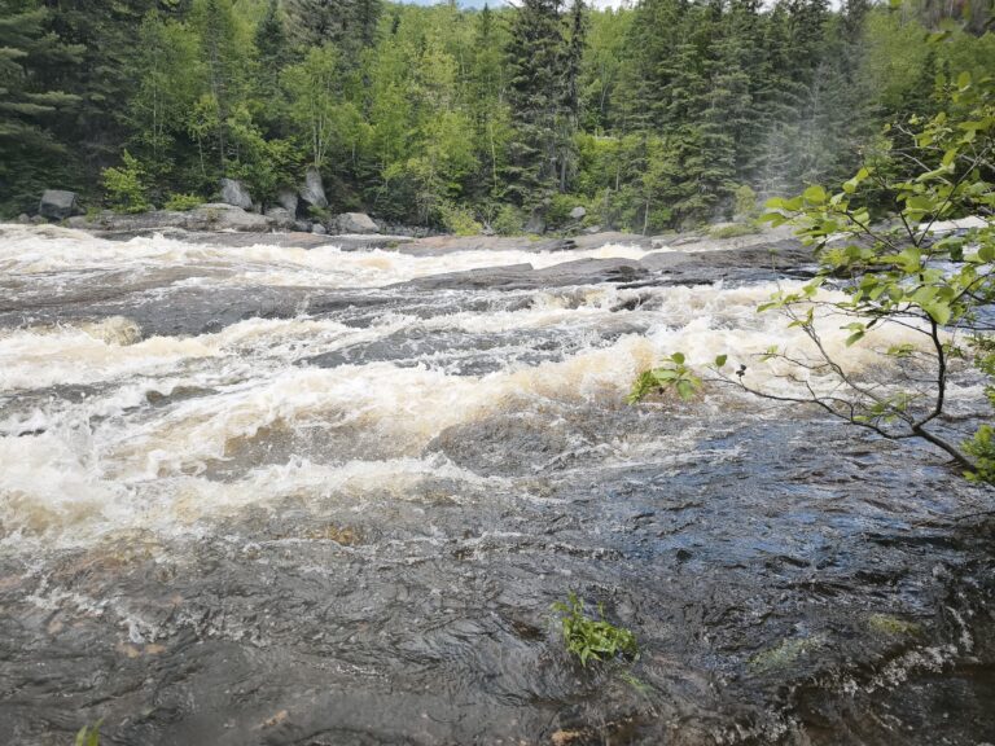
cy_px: 373
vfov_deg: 58.9
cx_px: 498
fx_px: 661
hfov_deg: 73.9
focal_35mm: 23
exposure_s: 1/930
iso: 50
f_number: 1.62
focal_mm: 6.45
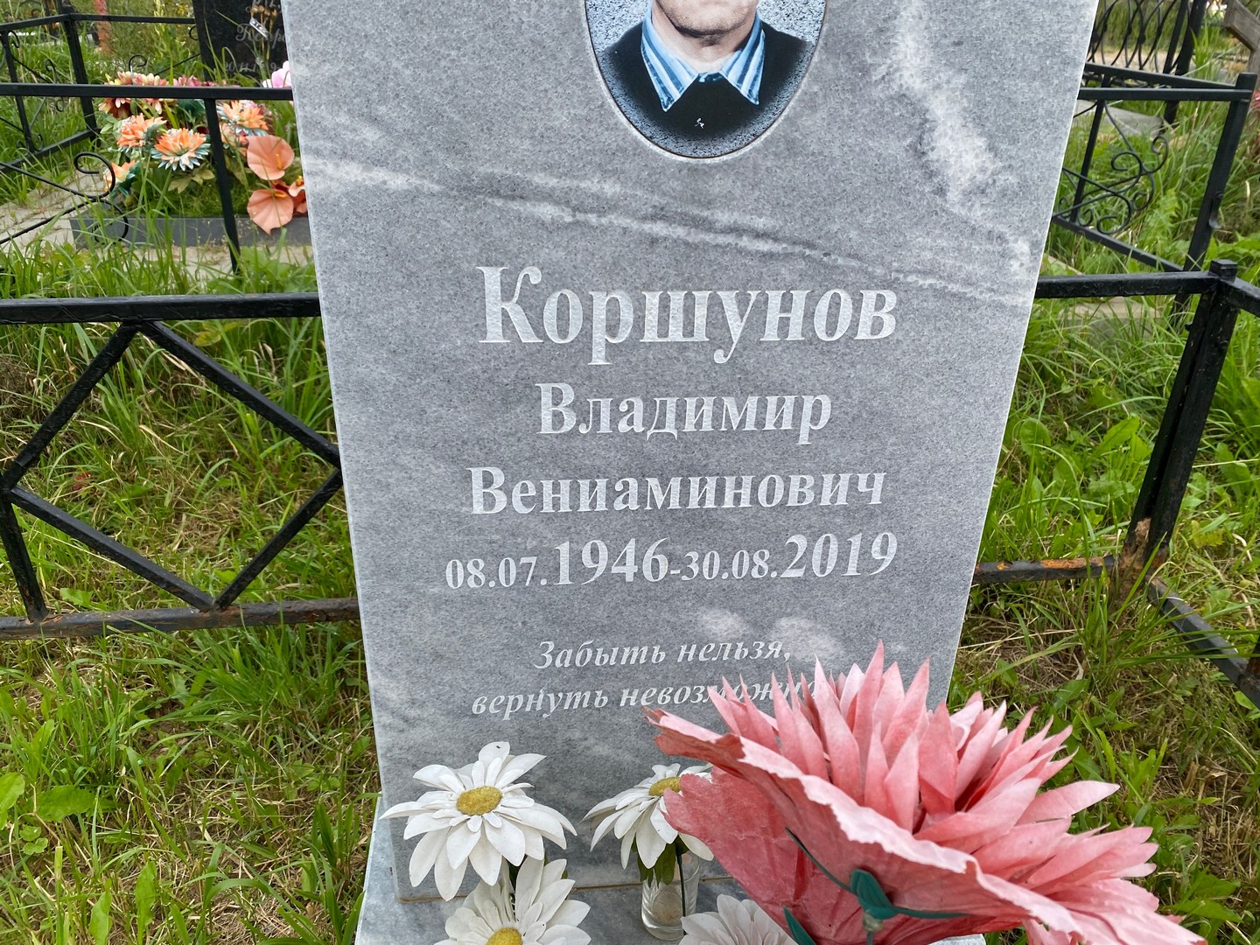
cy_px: 472
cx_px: 630
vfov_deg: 53.1
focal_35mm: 26
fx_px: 946
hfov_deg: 67.3
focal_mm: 4.25
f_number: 1.8
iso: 32
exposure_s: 1/706
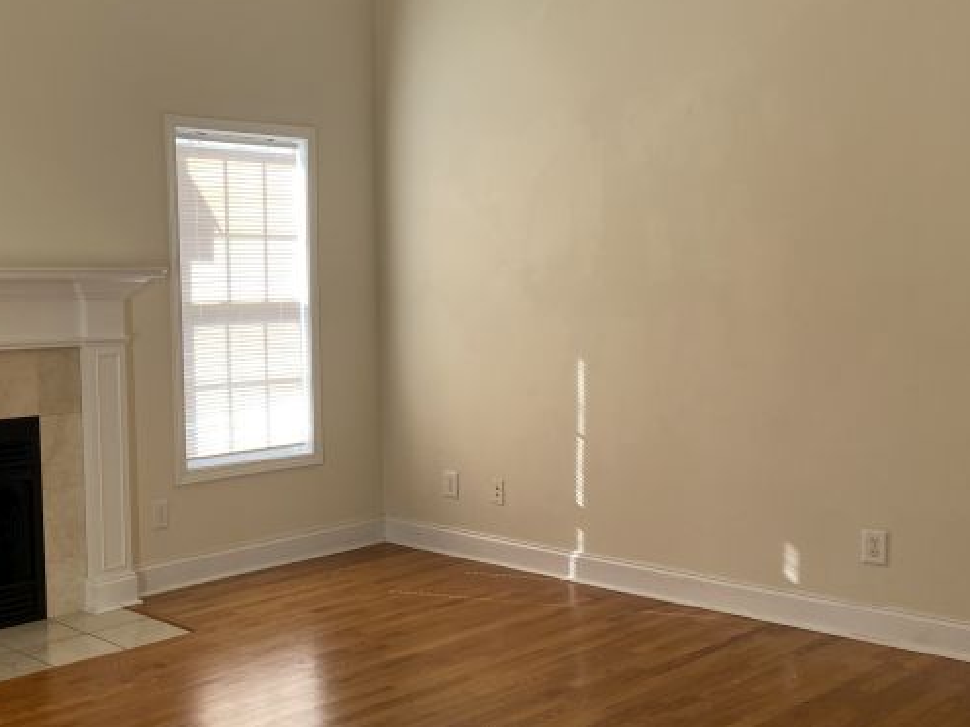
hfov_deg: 43.6
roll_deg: +1.3
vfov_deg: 34.3
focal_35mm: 42
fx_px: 1177
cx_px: 261
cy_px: 388
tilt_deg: -4.8
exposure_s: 1/122
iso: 64
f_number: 1.8
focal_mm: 4.25
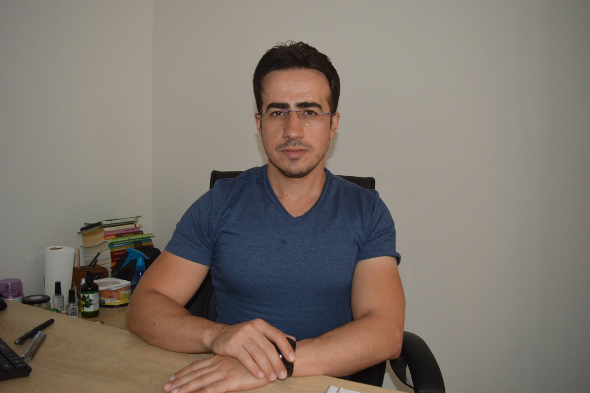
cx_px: 295
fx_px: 442
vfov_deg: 47.9
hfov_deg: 67.4
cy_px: 196
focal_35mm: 27
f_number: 3.5
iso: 720
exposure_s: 1/60
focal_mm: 18
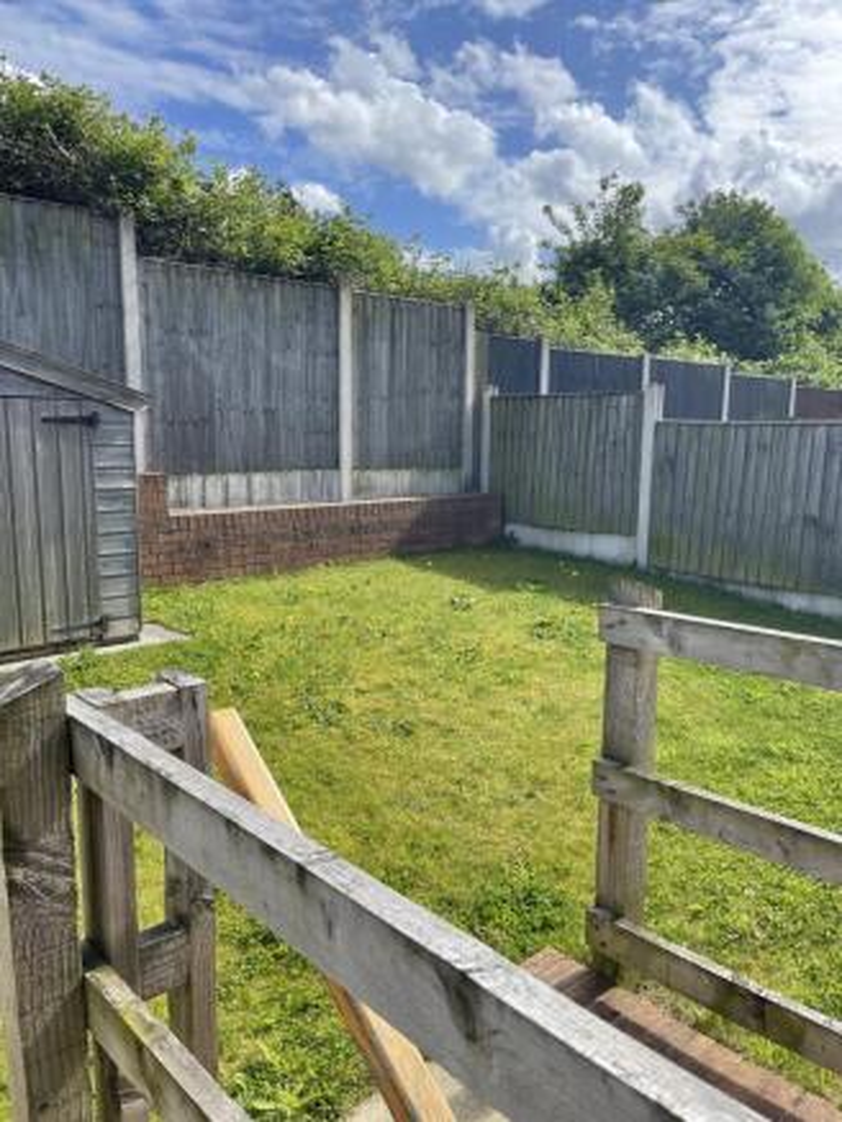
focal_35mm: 26
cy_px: 561
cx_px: 421
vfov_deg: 67.3
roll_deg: +0.3
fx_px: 843
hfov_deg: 53.1
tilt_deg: -8.9
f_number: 1.6
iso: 32
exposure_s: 1/2433
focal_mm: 5.1
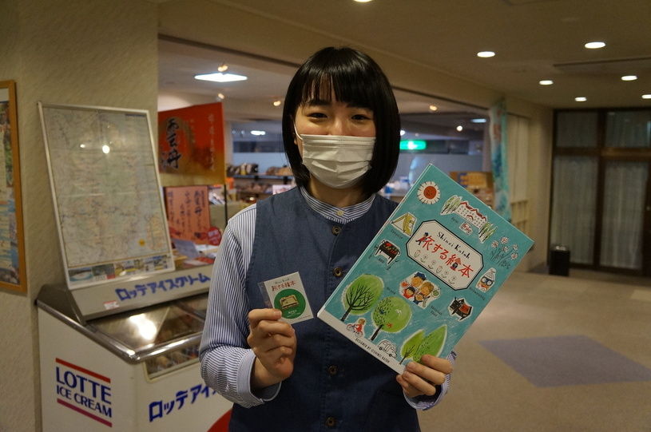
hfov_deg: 62.0
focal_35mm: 30
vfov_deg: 43.5
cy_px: 216
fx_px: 542
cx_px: 326
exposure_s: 1/160
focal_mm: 20
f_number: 4
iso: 2000
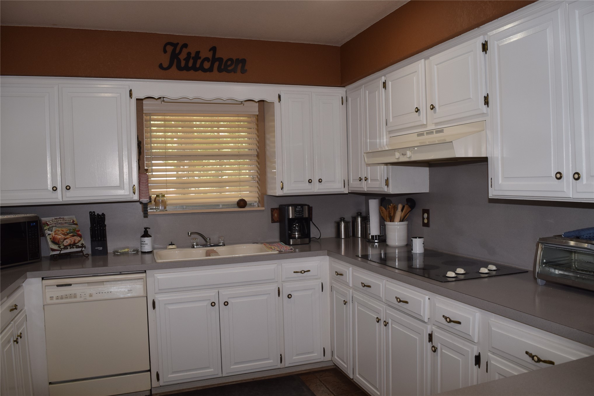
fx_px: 445
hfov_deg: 67.4
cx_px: 297
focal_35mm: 27
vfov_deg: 47.9
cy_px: 198
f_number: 8
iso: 400
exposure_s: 1/60
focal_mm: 18
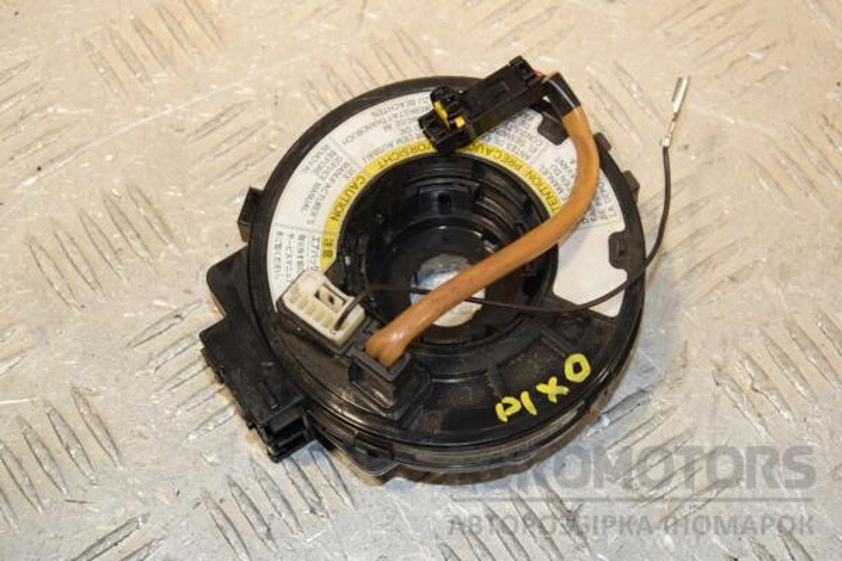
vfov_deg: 14.7
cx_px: 421
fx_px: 2175
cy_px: 280
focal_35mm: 93
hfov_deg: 21.9
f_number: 8
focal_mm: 62
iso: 800
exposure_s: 1/200
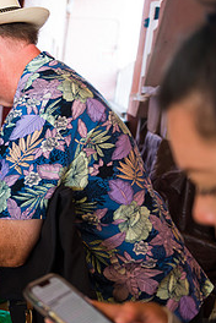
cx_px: -122
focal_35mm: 57
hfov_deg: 20.0
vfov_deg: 34.9
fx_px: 513
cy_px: 201
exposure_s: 1/160
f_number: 3.2
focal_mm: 26
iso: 800
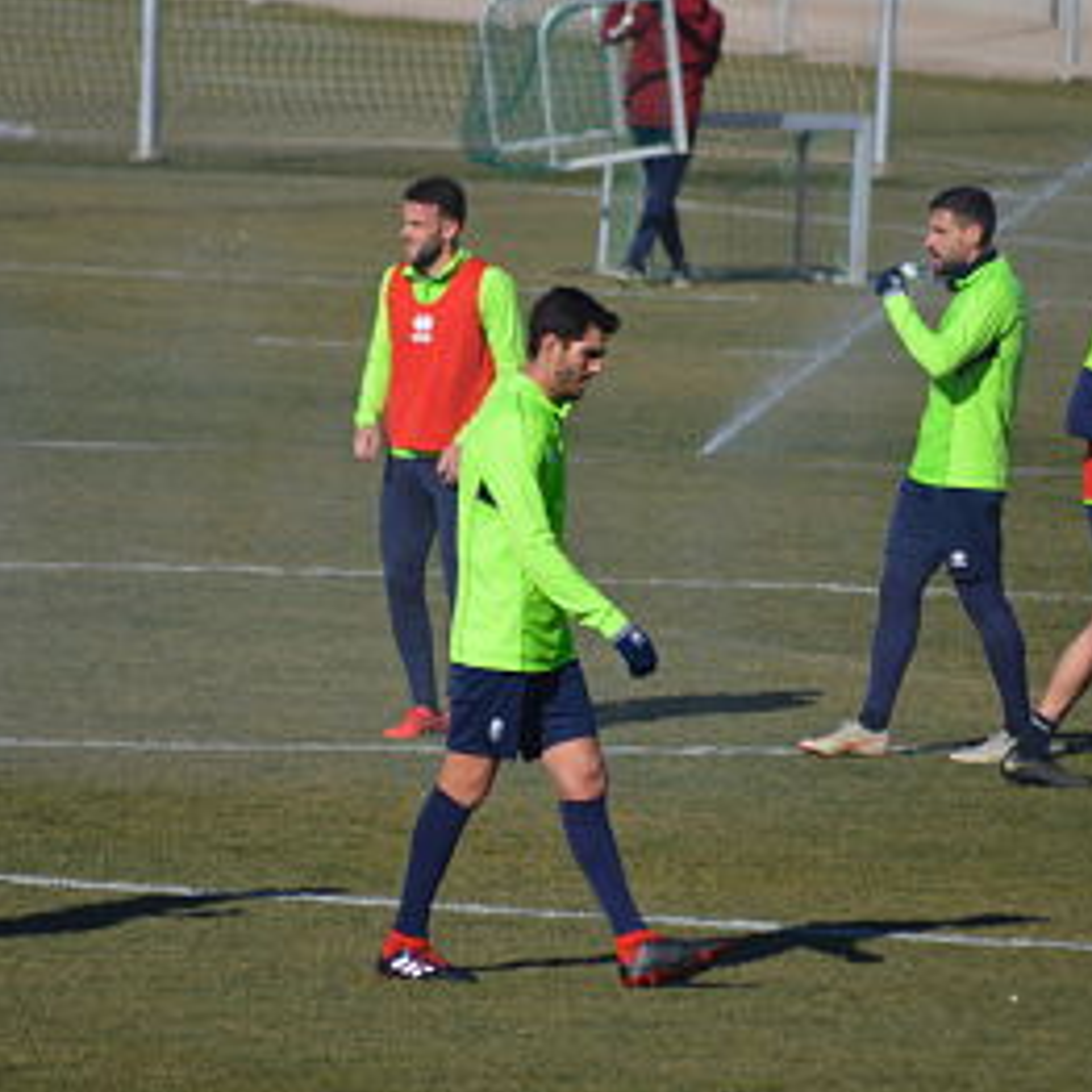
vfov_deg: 3.0
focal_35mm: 584
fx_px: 20843
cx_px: 550
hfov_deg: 3.0
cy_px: 550
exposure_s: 1/2000
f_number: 5.6
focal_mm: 300
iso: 250
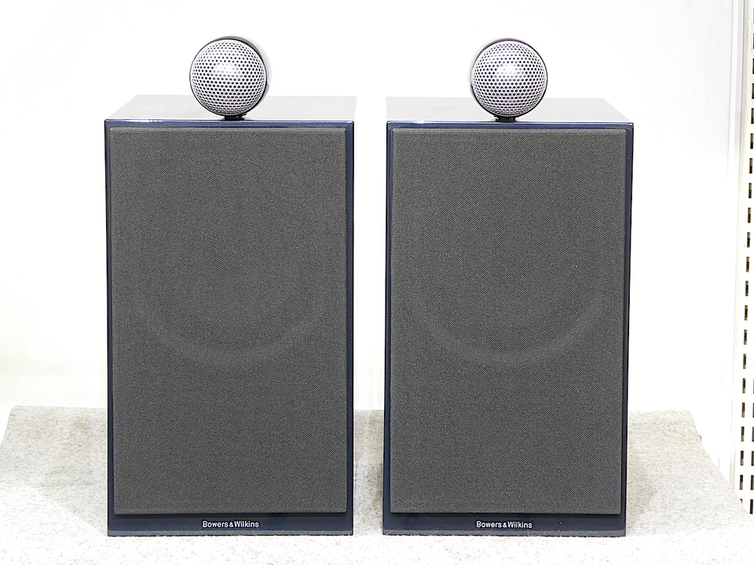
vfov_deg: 12.9
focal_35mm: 115
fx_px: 2505
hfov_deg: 17.1
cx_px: 377
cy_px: 282
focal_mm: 20.6
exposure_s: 1/2.5
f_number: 5.1
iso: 200
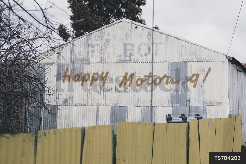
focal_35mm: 75
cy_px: 82
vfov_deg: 18.2
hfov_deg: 27.0
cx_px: 123
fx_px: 512
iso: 200
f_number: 5.6
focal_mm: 50
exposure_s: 1/800
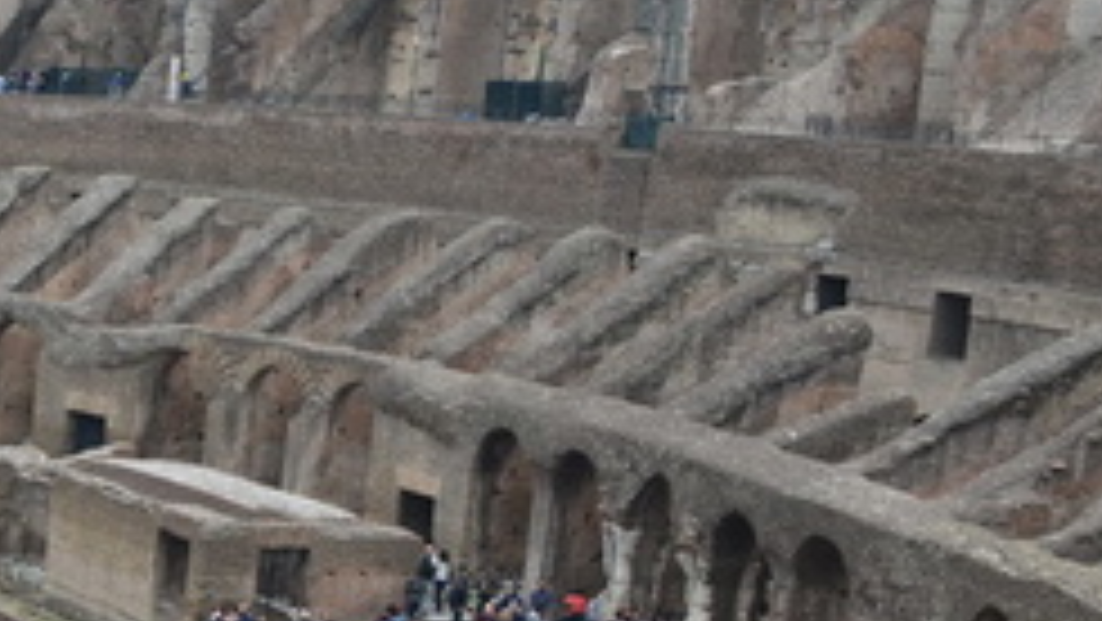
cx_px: -549
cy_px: 842
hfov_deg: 19.6
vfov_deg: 12.3
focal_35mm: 95
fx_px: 2777
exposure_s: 1/60
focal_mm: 28
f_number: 10
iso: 400
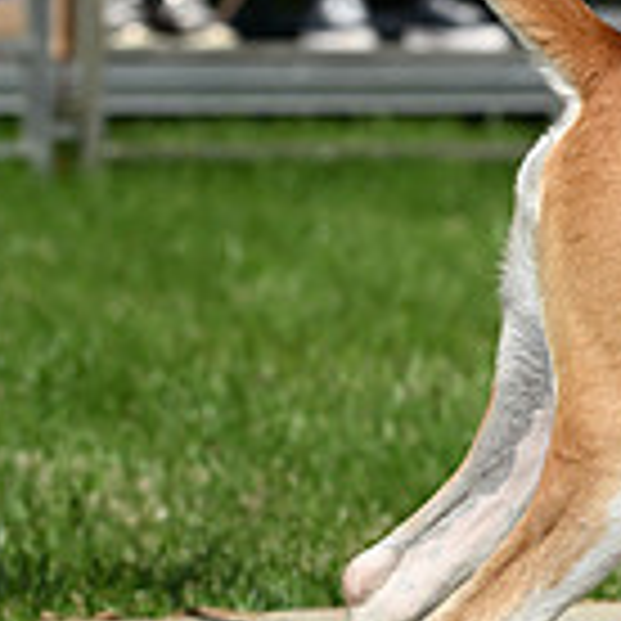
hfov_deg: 4.9
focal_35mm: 350
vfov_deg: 5.0
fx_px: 7104
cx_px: 1130
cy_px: 92
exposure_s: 1/1250
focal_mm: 98
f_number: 4.5
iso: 100
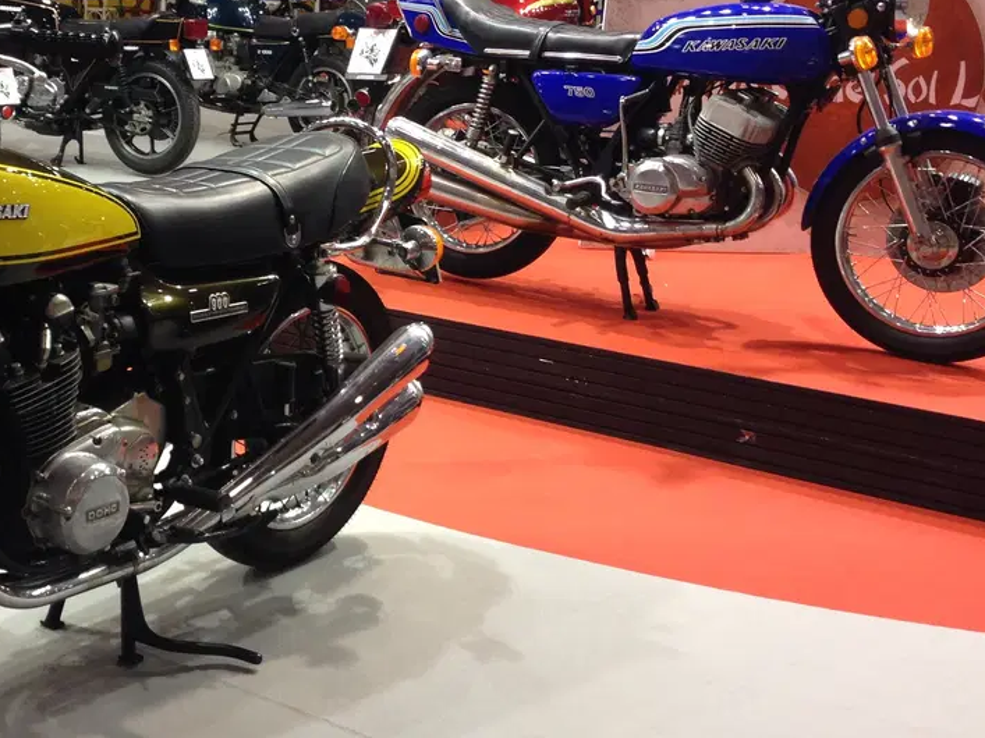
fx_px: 1593
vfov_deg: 26.1
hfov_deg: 33.5
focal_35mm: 56
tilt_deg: -15.7
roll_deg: -2.3
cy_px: 317
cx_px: 222
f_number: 2.4
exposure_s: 1/20
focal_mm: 4.12
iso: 64
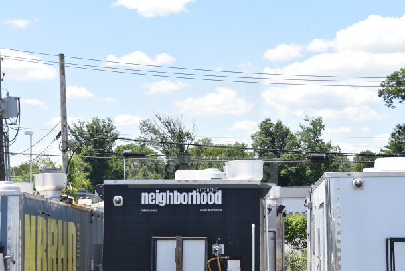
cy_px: 136
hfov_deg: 24.6
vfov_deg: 16.6
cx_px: 202
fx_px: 928
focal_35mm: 82
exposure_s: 1/250
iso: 200
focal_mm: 55
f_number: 8
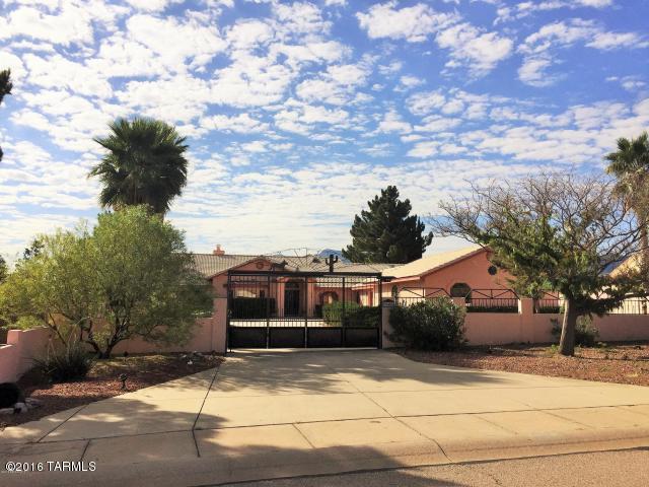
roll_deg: -1.6
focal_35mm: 29
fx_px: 544
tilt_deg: +8.1
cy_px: 244
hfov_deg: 61.7
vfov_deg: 48.2
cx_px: 324
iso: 32
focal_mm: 4.15
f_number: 2.2
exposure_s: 1/5650
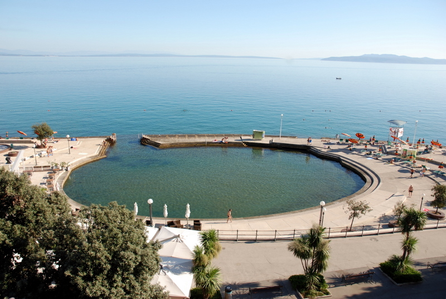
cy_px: 150
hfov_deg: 67.3
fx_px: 335
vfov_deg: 48.1
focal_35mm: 27
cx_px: 223
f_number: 7.1
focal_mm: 18
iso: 100
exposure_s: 1/200
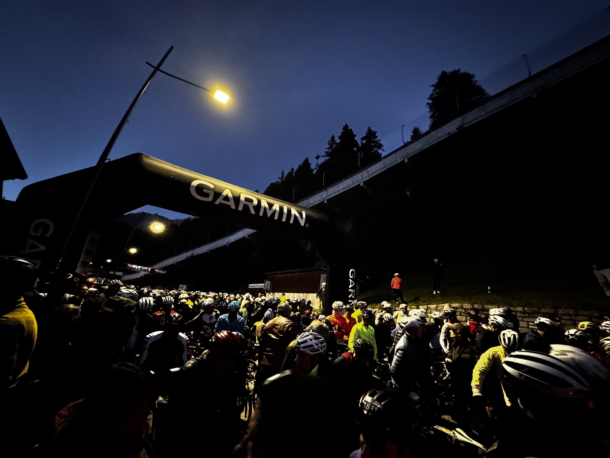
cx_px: 305
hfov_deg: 102.1
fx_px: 247
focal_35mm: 14
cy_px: 229
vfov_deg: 85.7
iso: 2000
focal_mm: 2.22
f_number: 2.2
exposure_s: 1/30
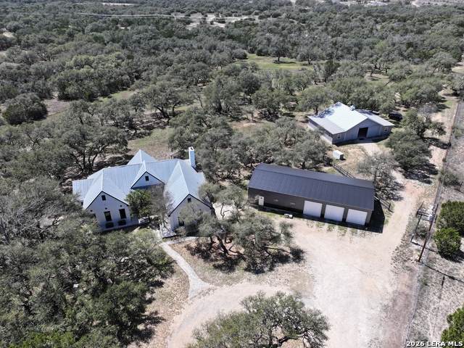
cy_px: 174
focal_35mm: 24
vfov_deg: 56.8
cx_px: 232
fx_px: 322
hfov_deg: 71.6
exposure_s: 1/1600
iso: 140
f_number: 2.8
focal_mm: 12.29
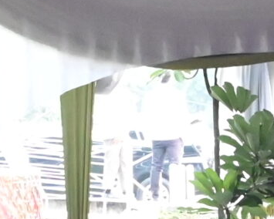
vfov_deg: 6.1
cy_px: 463
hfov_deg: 7.3
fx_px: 1979
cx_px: 698
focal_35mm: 244
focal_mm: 24
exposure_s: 1/100
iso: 10000
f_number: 7.1
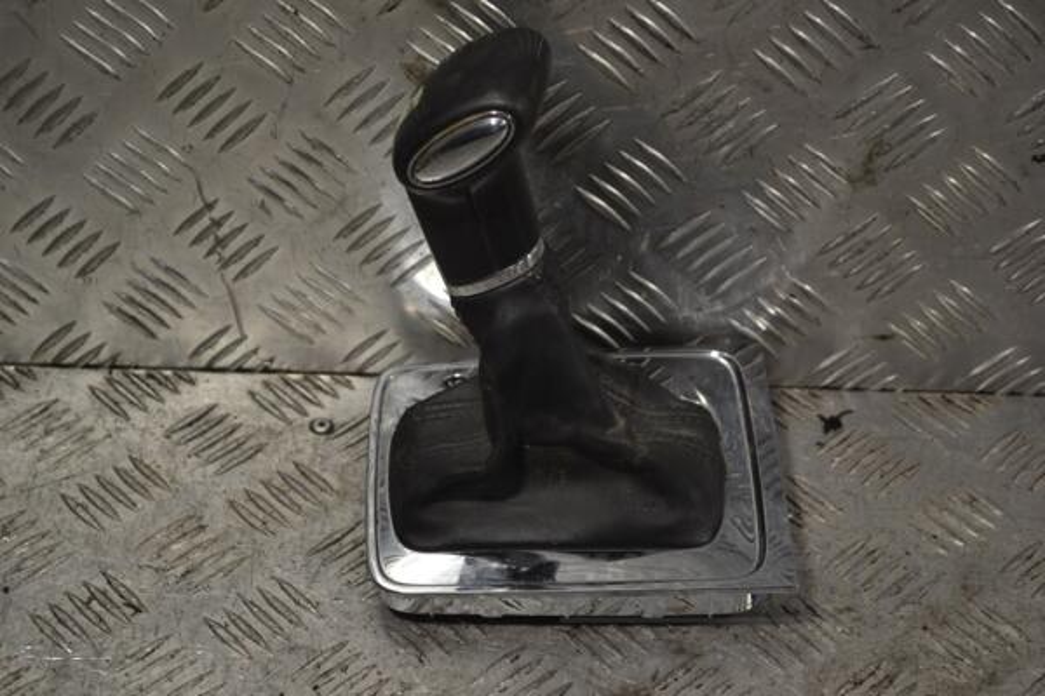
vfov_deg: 16.6
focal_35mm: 82
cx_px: 522
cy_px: 348
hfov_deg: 24.6
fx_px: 2395
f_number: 5.6
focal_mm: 55
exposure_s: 1/125
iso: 400
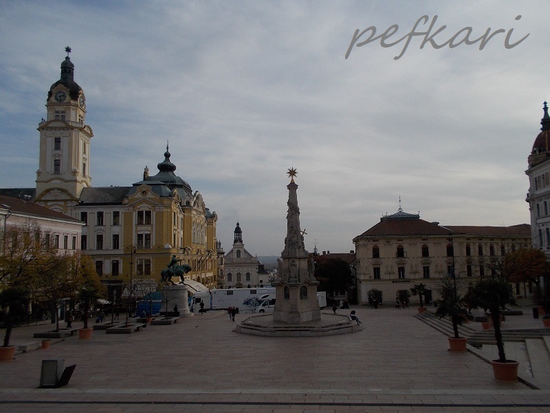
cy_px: 206
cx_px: 275
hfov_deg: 61.7
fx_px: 461
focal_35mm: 29
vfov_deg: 48.2
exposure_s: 1/1250
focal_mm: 4.1
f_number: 3.3
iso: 80
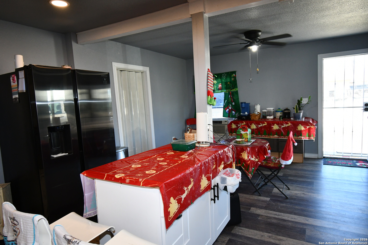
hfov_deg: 78.6
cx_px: 184
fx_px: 225
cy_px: 122
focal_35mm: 22
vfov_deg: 57.2
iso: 1250
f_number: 5
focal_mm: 15
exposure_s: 1/100
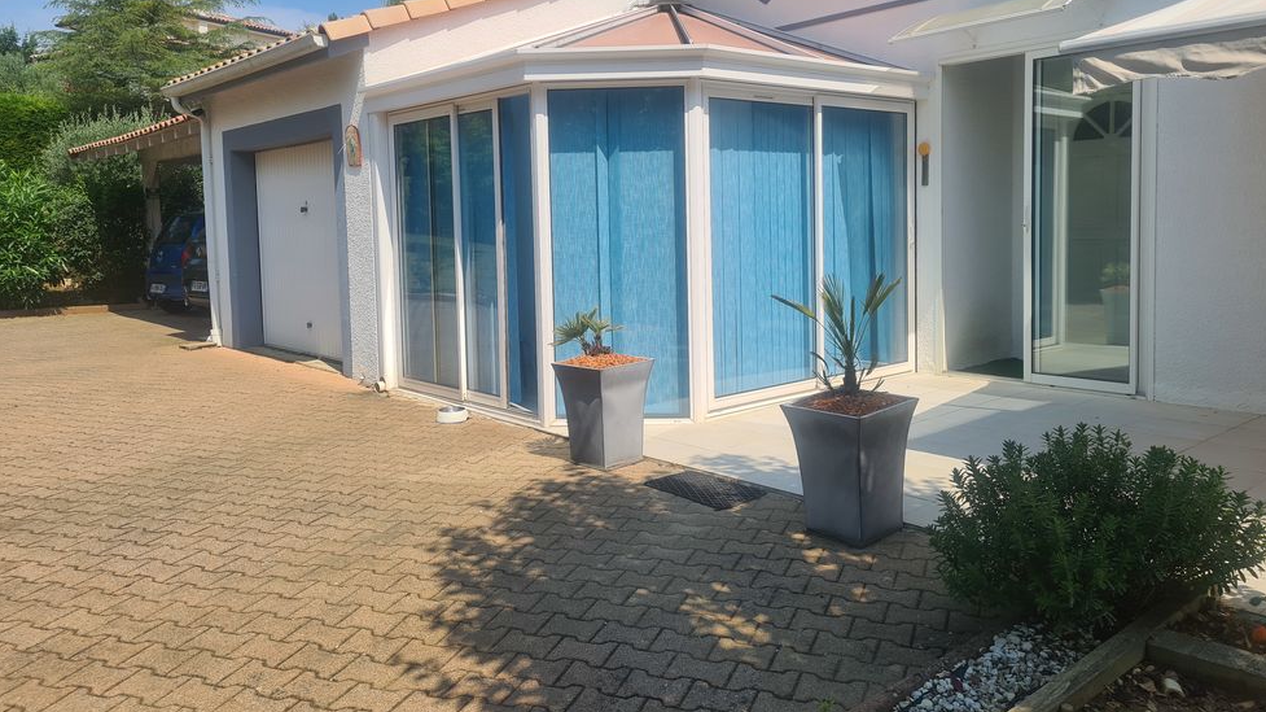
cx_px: 622
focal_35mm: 29
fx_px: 973
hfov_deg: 66.1
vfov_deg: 40.0
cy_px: 288
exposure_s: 1/2816
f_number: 1.8
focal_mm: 5.4
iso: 50
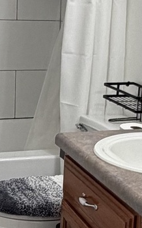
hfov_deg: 13.3
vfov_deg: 21.1
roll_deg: -2.4
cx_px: 68
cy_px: 156
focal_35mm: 98
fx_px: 607
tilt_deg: -16.1
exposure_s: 1/60
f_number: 2.2
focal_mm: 2.22
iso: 250
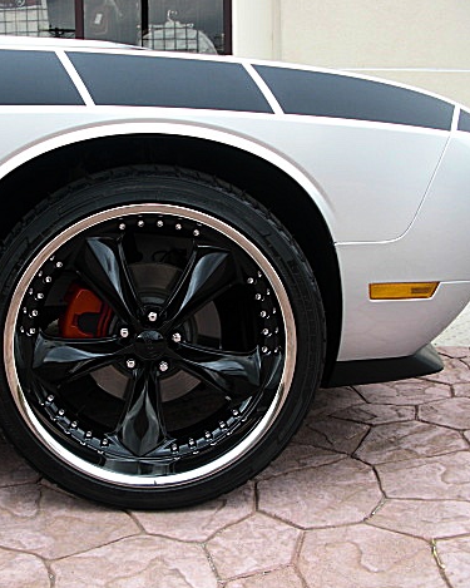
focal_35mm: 48
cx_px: 155
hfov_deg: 31.2
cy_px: 291
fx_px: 835
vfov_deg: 38.8
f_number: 2.8
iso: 50
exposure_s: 1/125
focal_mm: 6.3
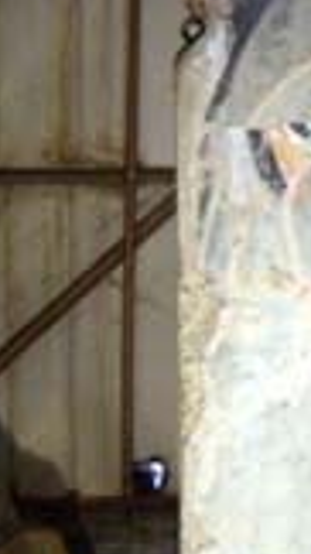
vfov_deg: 20.9
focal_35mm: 102
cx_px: 390
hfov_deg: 11.6
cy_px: 188
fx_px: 1497
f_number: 2.7
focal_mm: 6.2
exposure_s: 1/25
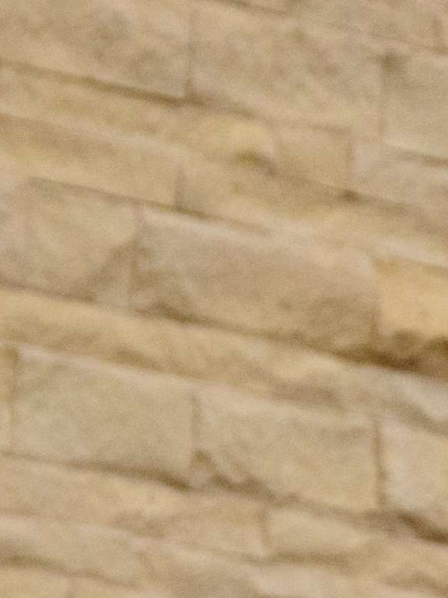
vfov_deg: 3.8
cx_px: 171
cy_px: 733
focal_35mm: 520
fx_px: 8973
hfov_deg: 2.9
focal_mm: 50
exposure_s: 1/1600
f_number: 5
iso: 1000
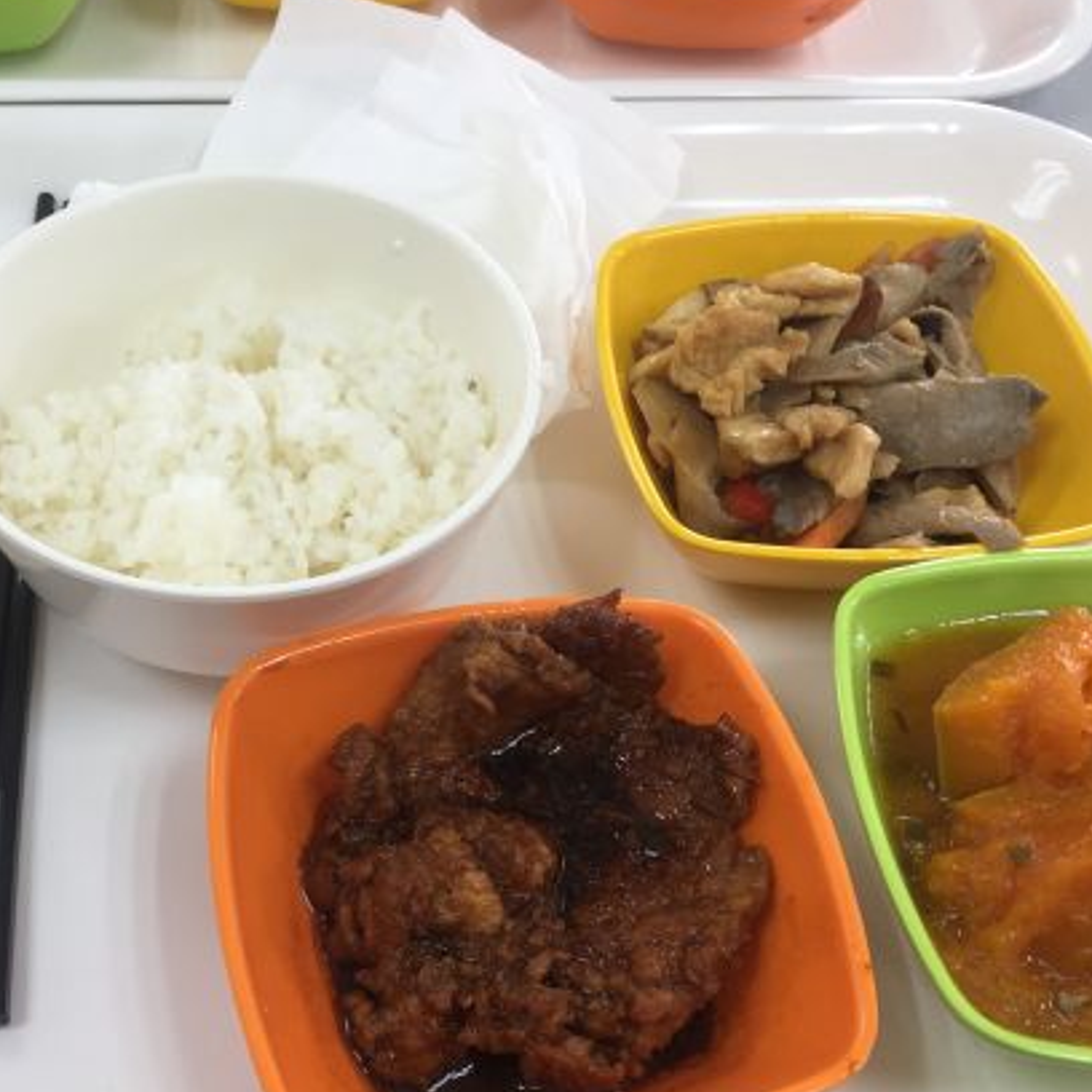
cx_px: 369
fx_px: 1570
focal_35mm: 44
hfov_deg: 37.9
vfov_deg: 38.2
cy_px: 665
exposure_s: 1/50
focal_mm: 4.15
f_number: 2.2
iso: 32
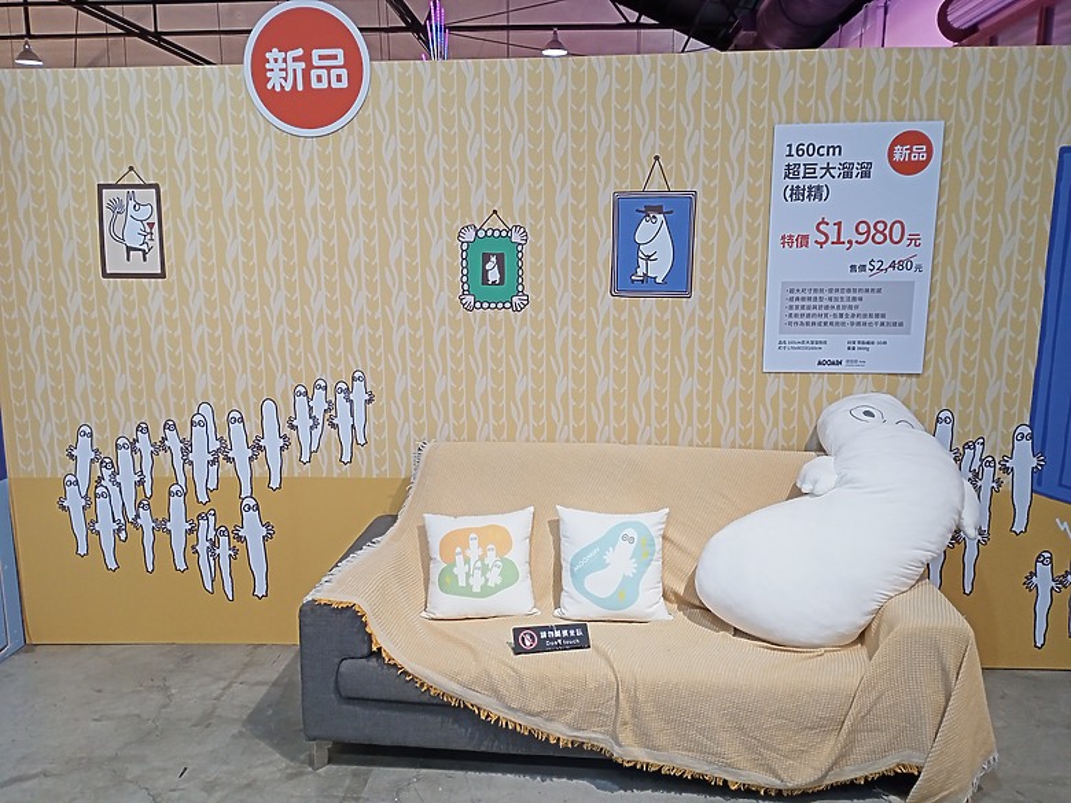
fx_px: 866
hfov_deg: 63.4
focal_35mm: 28
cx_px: 536
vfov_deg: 49.7
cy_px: 402
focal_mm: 4.05
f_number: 1.8
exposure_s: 1/33.3
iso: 209
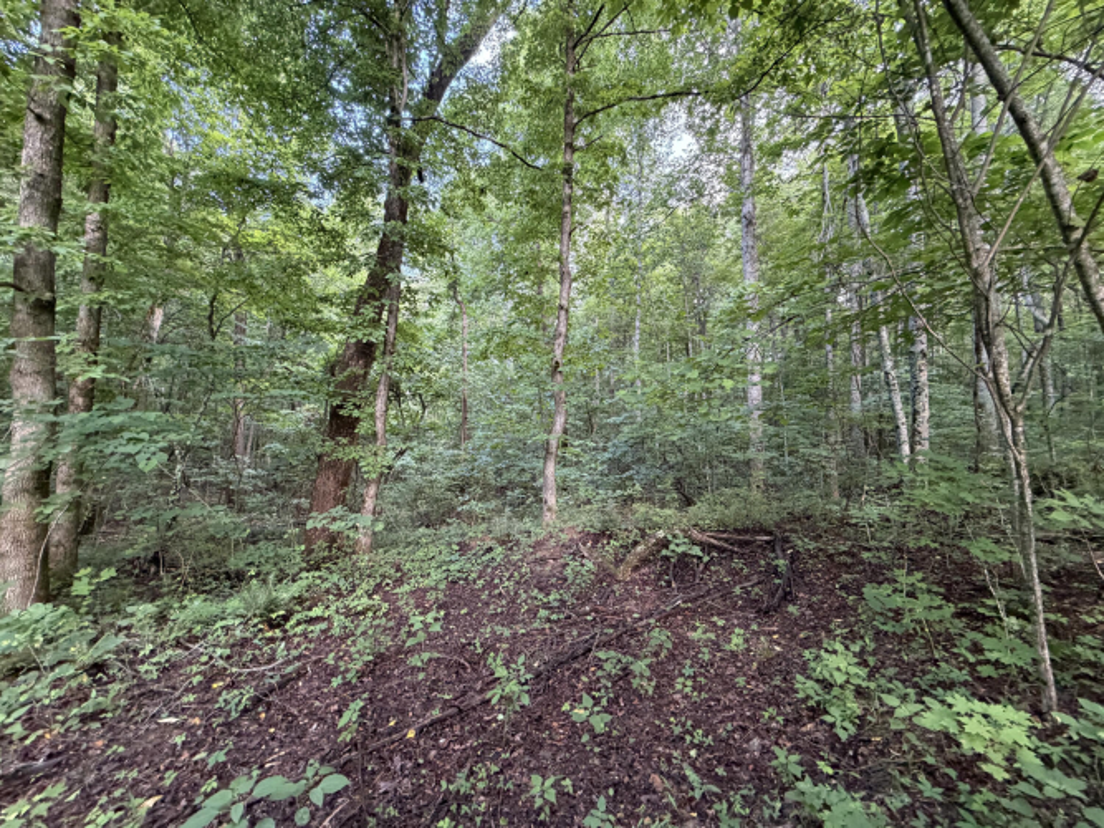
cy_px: 414
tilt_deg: +2.1
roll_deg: -1.0
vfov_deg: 85.7
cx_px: 552
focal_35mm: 14
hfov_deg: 102.1
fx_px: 446
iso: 400
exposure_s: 1/60
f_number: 2.2
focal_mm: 2.22
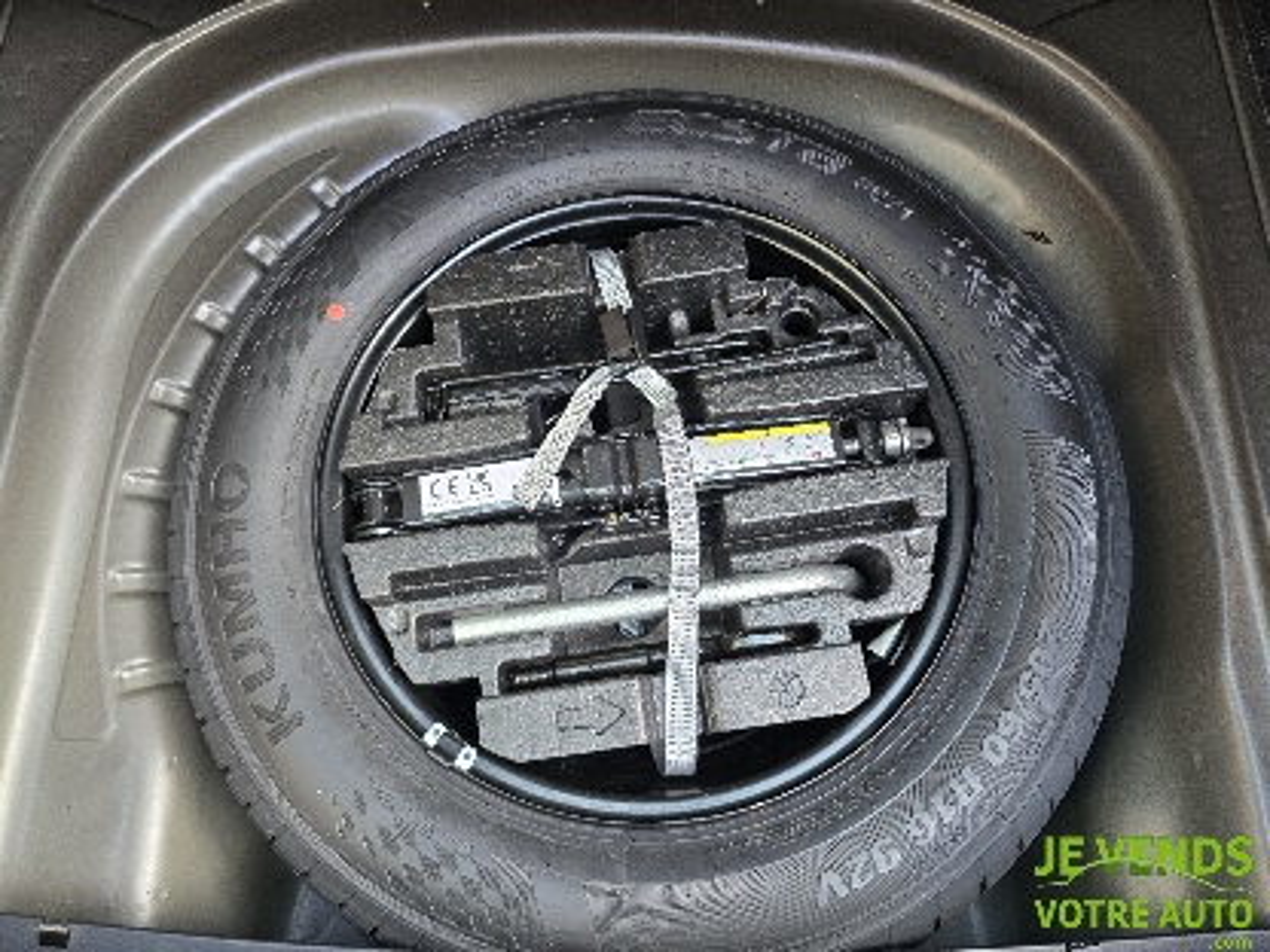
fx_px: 844
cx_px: 635
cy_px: 476
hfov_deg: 73.9
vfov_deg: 58.9
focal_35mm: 23
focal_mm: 6.3
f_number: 1.7
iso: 250
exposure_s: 1/120
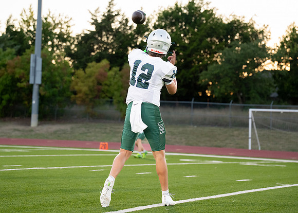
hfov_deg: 20.4
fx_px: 827
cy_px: 80
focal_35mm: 98
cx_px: 132
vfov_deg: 14.6
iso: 2000
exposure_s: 1/1600
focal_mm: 70
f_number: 2.8
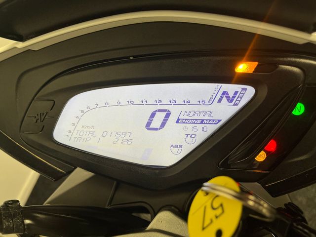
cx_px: 158
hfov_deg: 67.3
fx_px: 237
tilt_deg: -47.9
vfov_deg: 53.1
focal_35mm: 26
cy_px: 118
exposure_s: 1/100
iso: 100
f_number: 1.6
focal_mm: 5.1
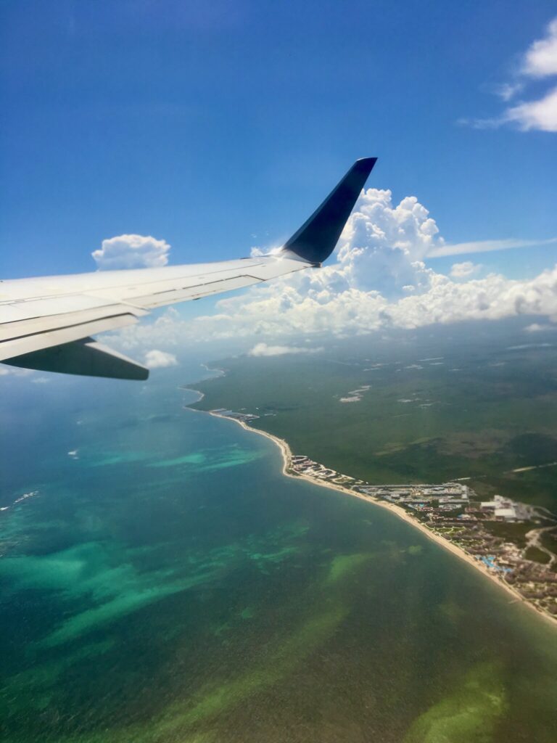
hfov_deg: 48.2
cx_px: 278
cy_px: 372
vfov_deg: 61.7
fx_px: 622
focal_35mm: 29
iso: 25
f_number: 2.2
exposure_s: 1/1876
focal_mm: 4.15
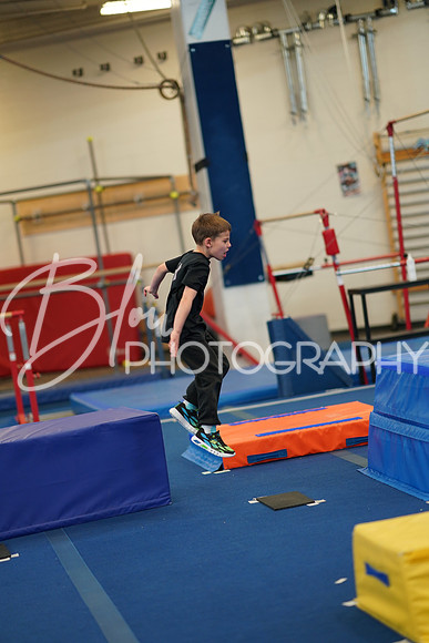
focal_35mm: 85
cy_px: 322
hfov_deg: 16.1
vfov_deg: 23.9
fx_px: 1518
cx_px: 214
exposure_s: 1/500
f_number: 1.4
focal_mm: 85
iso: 800
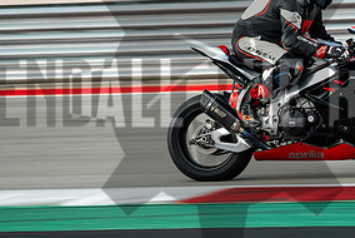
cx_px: 222
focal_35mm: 306
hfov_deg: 6.7
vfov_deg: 4.5
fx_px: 3021
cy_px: 95
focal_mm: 100
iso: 160
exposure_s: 1/200
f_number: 4.5
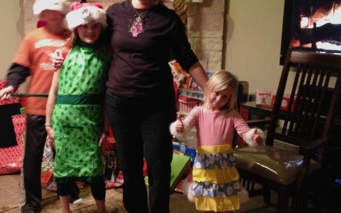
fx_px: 502
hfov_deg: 37.4
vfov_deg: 24.0
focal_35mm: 54
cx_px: 136
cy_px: 108
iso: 500
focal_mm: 4.13
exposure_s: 1/15
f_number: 2.4
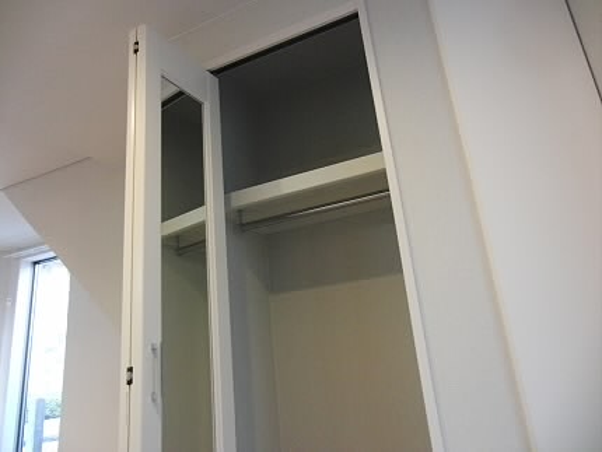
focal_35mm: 24
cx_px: 301
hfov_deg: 71.6
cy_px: 226
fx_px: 418
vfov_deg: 56.9
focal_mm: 4.3
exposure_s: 1/60
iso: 800
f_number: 3.2
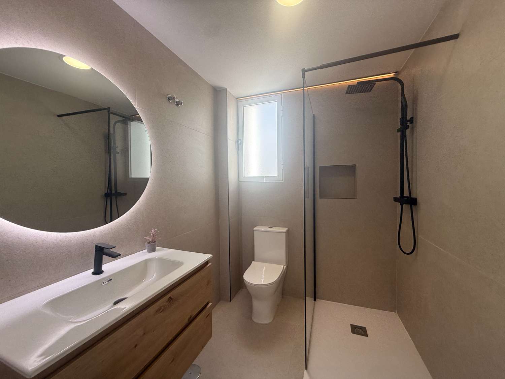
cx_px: 252
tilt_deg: -1.6
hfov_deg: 102.1
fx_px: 204
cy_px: 190
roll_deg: +1.0
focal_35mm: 14
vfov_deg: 85.7
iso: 64
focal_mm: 2.22
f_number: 2.2
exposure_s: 1/258
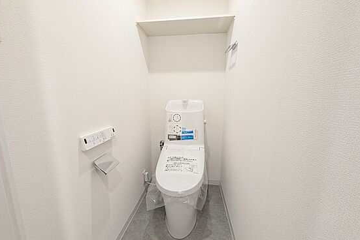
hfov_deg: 100.4
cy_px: 123
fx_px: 150
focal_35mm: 15
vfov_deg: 77.4
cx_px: 179
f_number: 2.2
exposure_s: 1/100
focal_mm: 1.83
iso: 292
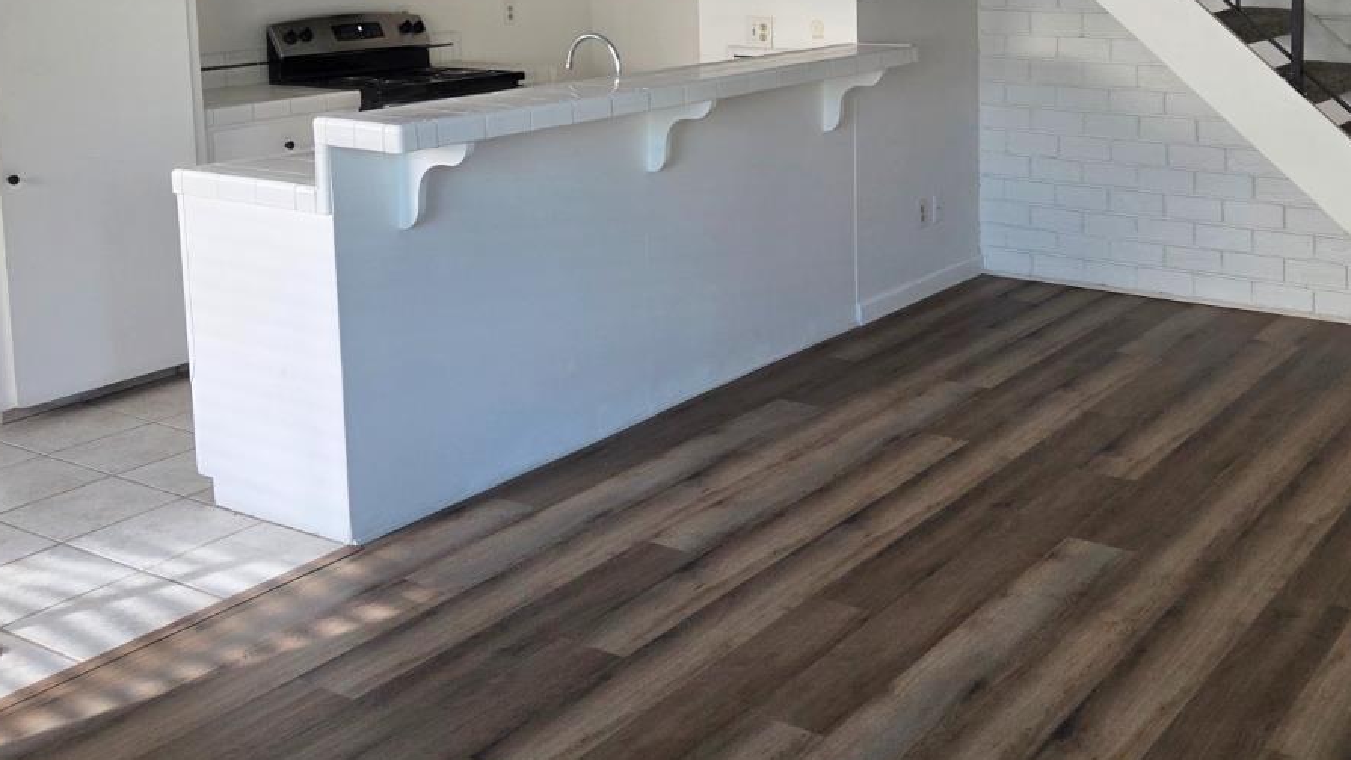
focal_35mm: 42
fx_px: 1504
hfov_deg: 47.6
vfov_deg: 27.5
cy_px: 103
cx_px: 894
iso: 200
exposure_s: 1/180
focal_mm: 5.4
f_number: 1.8
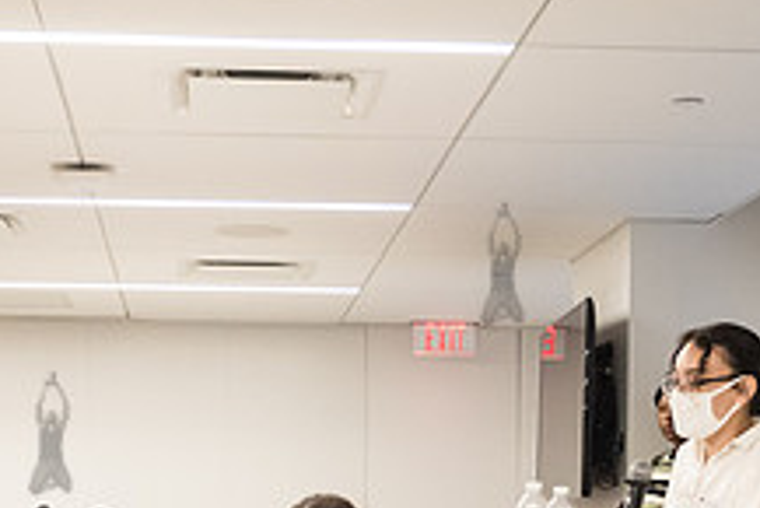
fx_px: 1965
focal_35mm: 93
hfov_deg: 21.9
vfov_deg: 14.3
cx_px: 350
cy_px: 606
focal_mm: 26
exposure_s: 1/250
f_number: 4
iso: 2500
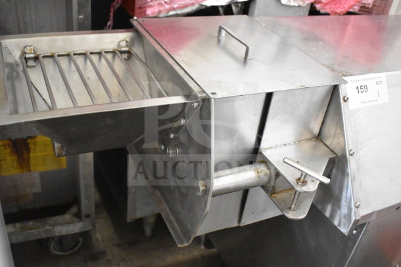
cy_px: 134
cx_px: 200
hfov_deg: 53.1
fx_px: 401
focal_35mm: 36
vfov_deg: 36.9
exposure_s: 1/60
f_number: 4
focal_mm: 24
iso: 6400
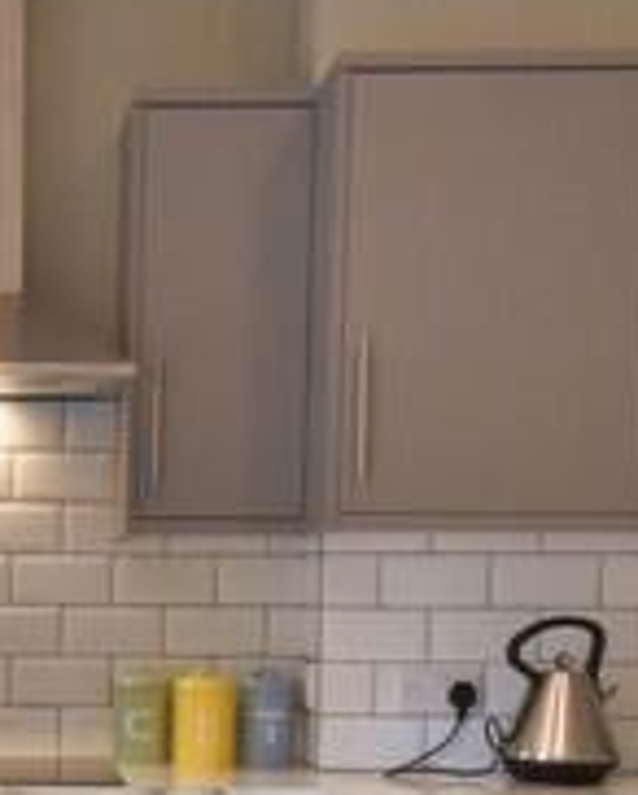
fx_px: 1862
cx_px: -114
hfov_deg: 18.5
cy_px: 802
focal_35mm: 79
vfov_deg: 23.1
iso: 400
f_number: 4.5
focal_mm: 10
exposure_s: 1/80
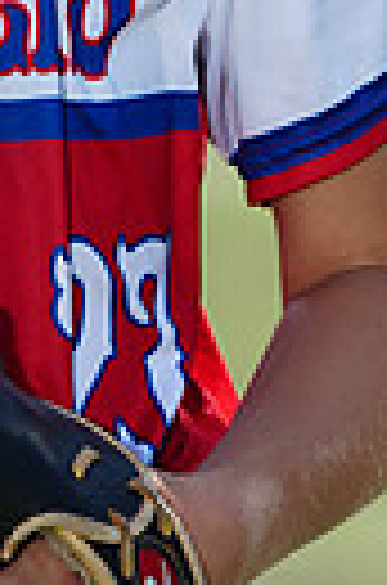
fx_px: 14508
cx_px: -79
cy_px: -274
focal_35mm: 895
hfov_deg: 1.5
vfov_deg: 2.3
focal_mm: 200
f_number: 5
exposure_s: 1/250
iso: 50
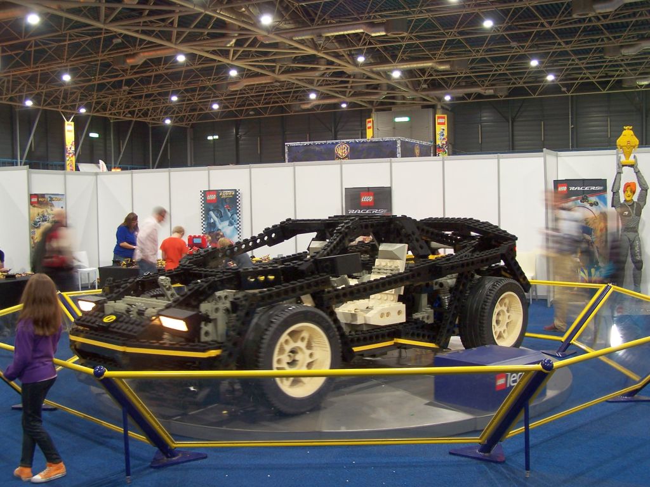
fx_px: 751
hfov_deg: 46.8
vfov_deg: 36.0
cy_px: 244
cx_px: 325
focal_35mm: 40
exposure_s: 1/2
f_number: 2.8
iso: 80
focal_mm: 6.7
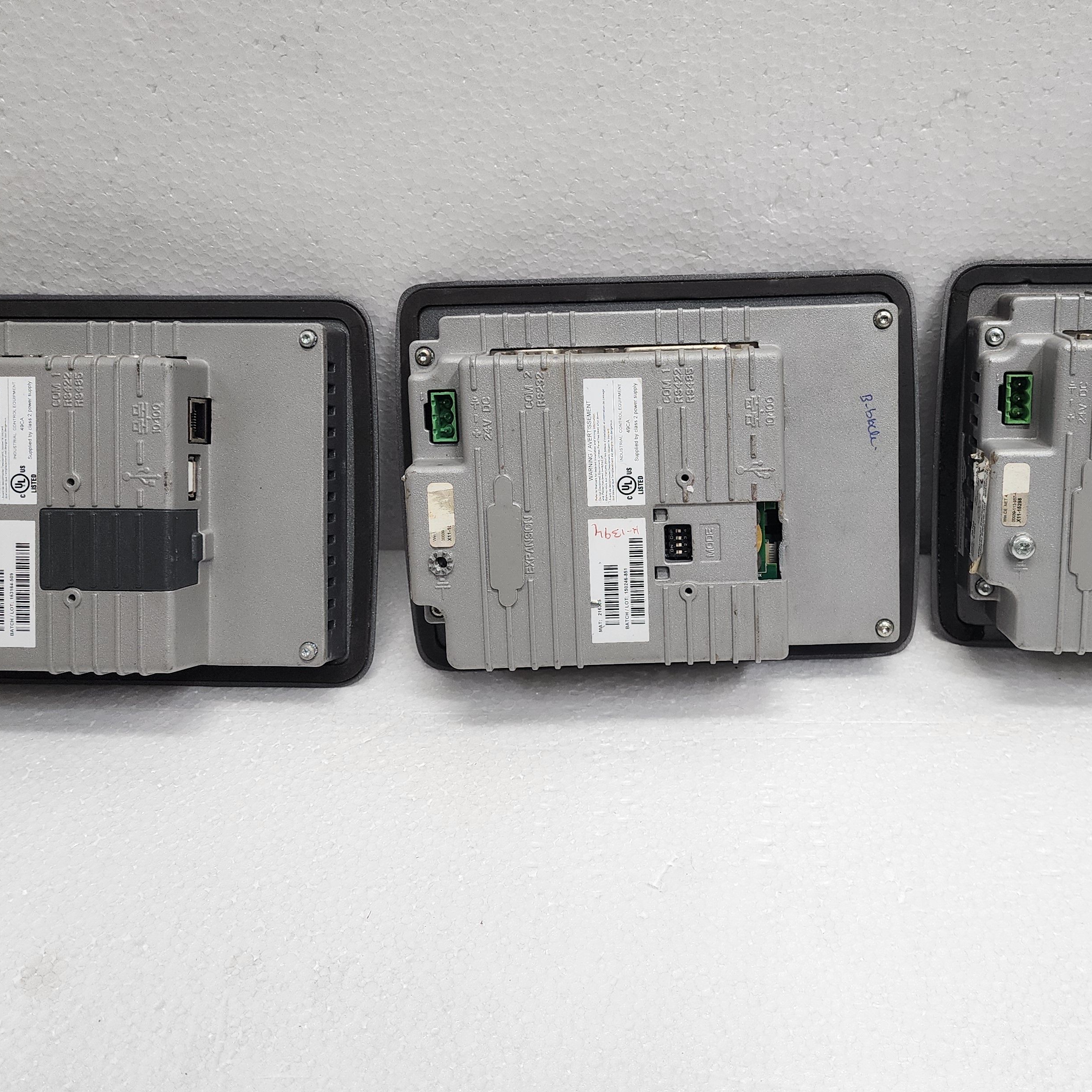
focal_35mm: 33
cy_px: 486
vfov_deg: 49.7
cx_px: 690
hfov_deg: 49.2
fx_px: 1178
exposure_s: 1/100
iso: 200
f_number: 1.8
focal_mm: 6.4
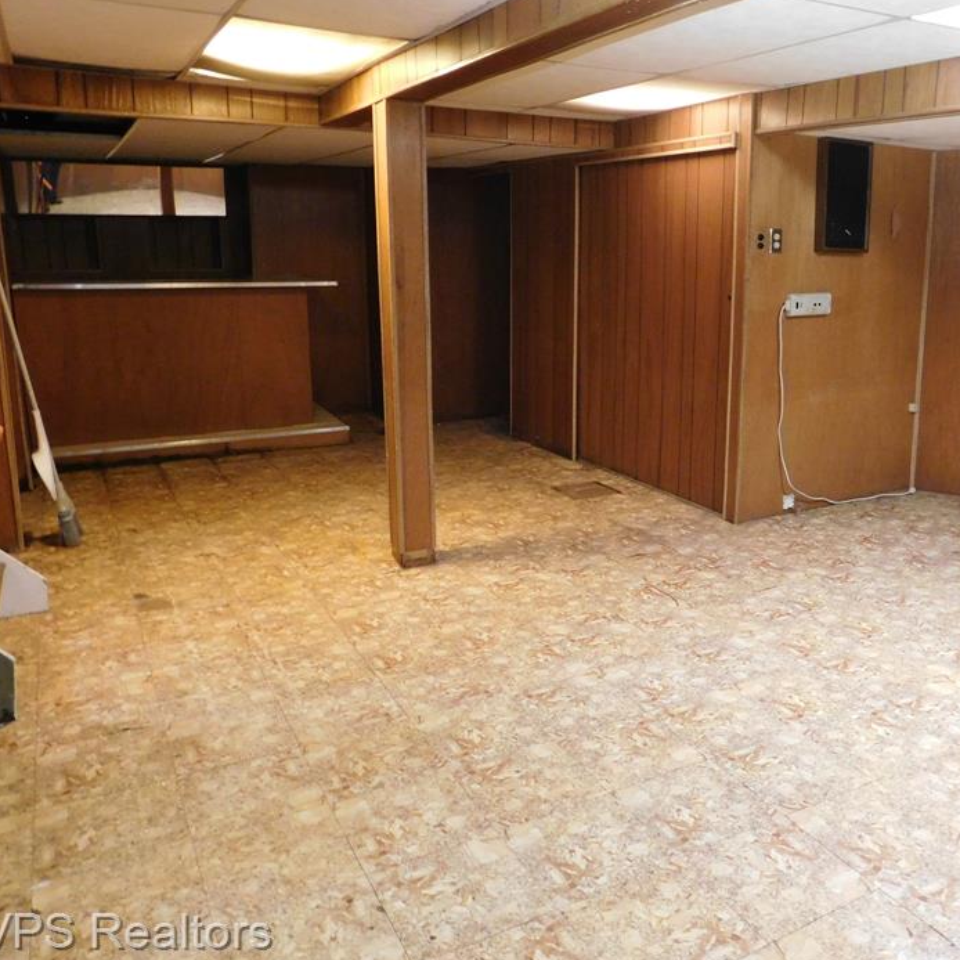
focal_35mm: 30
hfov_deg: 53.0
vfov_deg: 54.0
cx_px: 639
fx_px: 941
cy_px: 434
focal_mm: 4
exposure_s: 1/8
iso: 400
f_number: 3
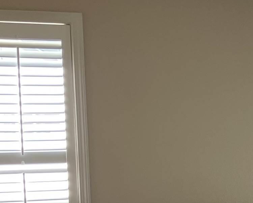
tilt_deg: -5.8
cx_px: 383
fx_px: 839
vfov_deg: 13.6
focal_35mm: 112
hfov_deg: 15.7
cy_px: 201
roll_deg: +0.0
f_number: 1.8
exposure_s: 1/120
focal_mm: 3.99
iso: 50
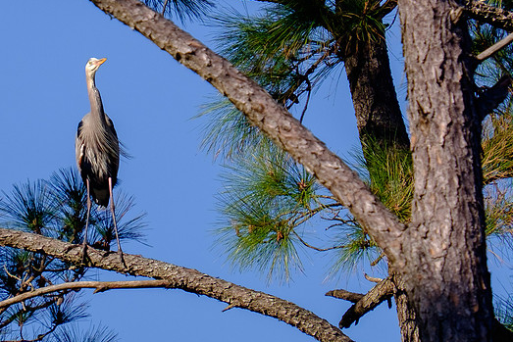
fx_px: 10733
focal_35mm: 753
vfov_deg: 1.8
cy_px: 130
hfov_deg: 2.7
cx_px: 96
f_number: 4.8
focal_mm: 200
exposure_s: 1/1000
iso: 200
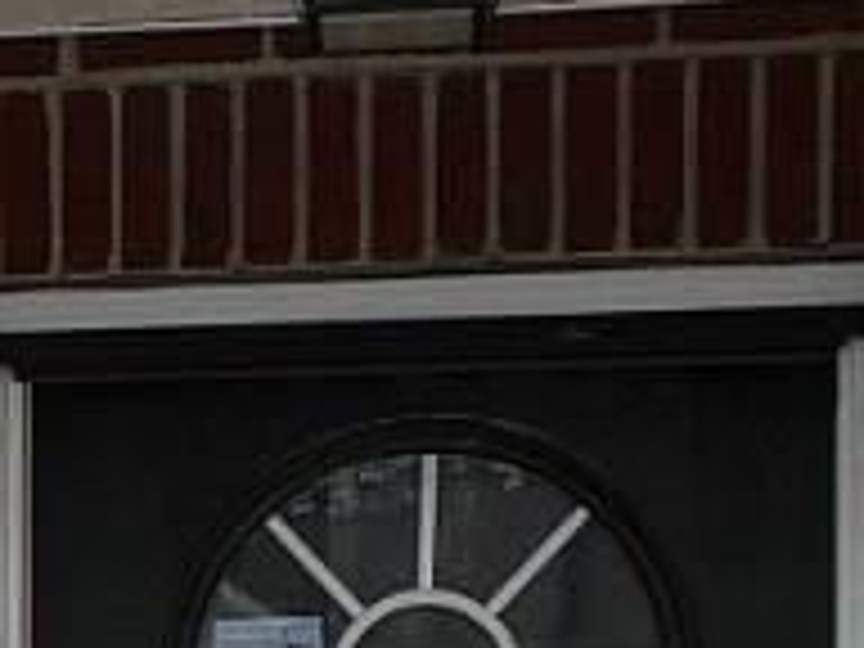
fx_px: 4667
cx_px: -576
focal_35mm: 187
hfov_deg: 10.1
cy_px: 1174
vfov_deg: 7.7
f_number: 2.8
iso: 80
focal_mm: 5.2
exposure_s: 1/400
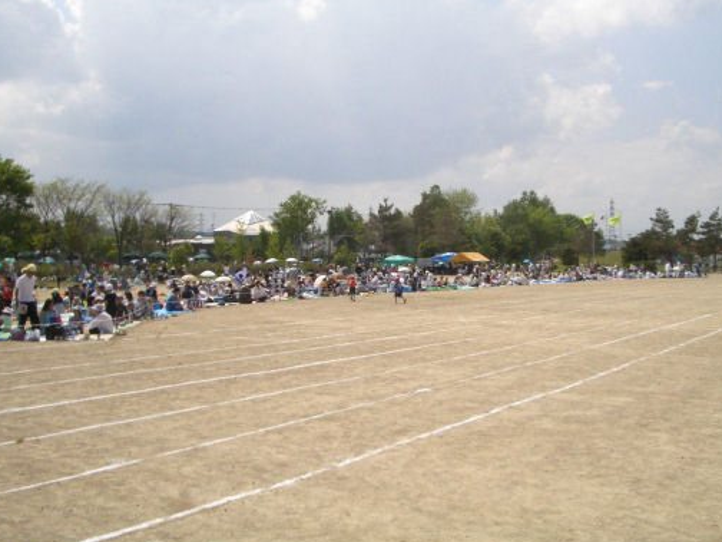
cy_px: 252
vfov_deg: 35.9
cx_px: 374
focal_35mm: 40
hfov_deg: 46.8
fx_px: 834
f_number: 4.3
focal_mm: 5.8
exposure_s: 1/2000
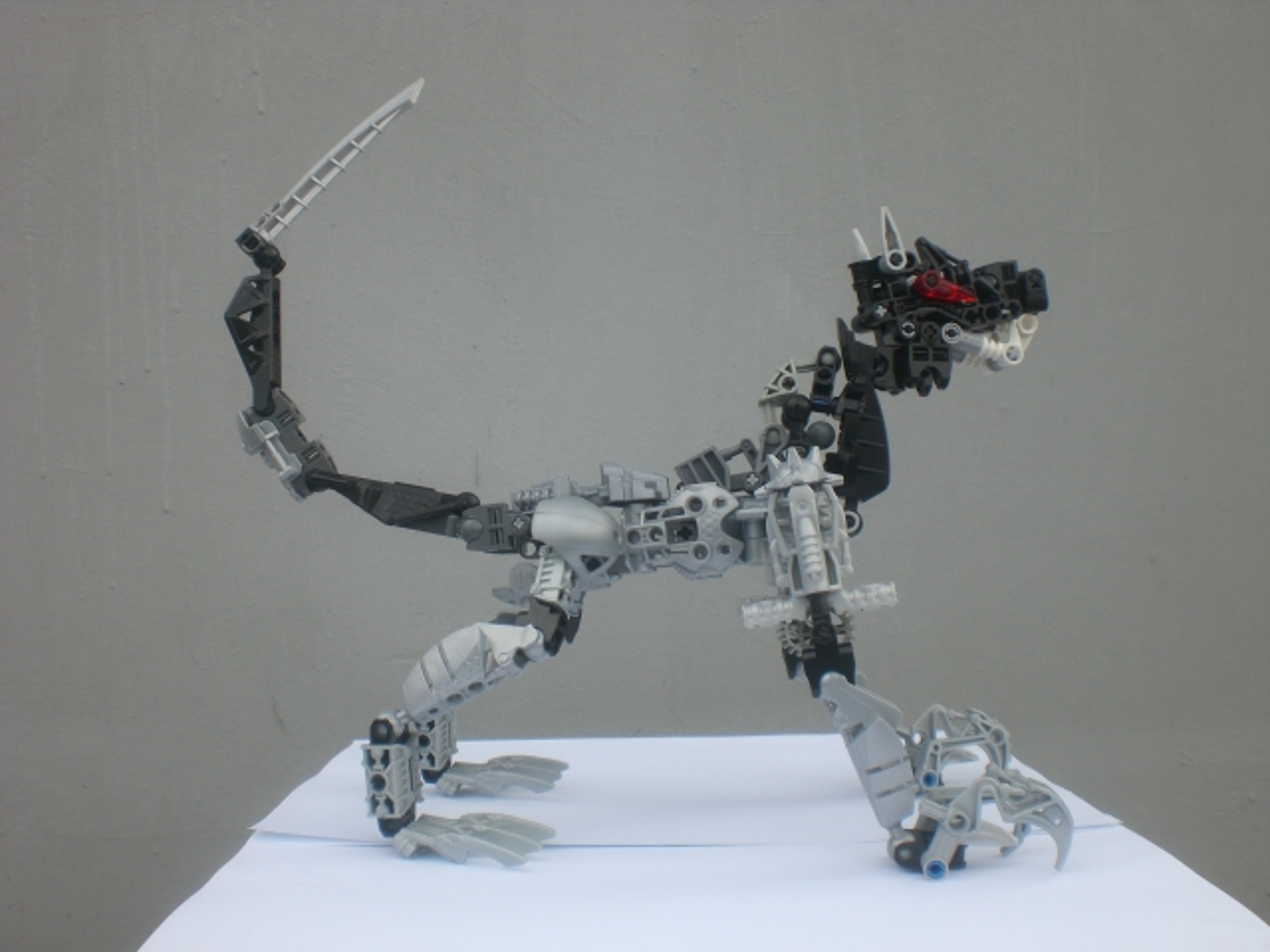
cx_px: 635
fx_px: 1394
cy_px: 476
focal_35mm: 38
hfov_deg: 49.0
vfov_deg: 37.7
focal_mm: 6.3
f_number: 4.4
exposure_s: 1/250
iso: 50
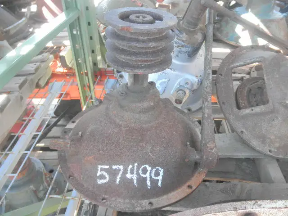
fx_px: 233
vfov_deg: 49.7
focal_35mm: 28
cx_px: 144
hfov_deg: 63.4
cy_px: 108
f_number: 3
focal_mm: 5
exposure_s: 1/30
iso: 64
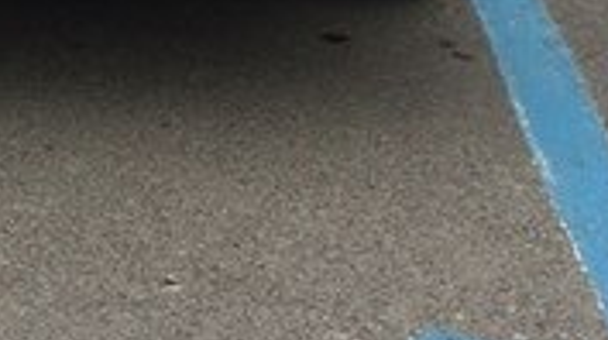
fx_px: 1900
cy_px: -118
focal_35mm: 118
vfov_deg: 10.0
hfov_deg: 18.0
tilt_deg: -14.1
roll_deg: -2.2
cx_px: 110
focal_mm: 4.15
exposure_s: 1/1208
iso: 32
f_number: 2.2
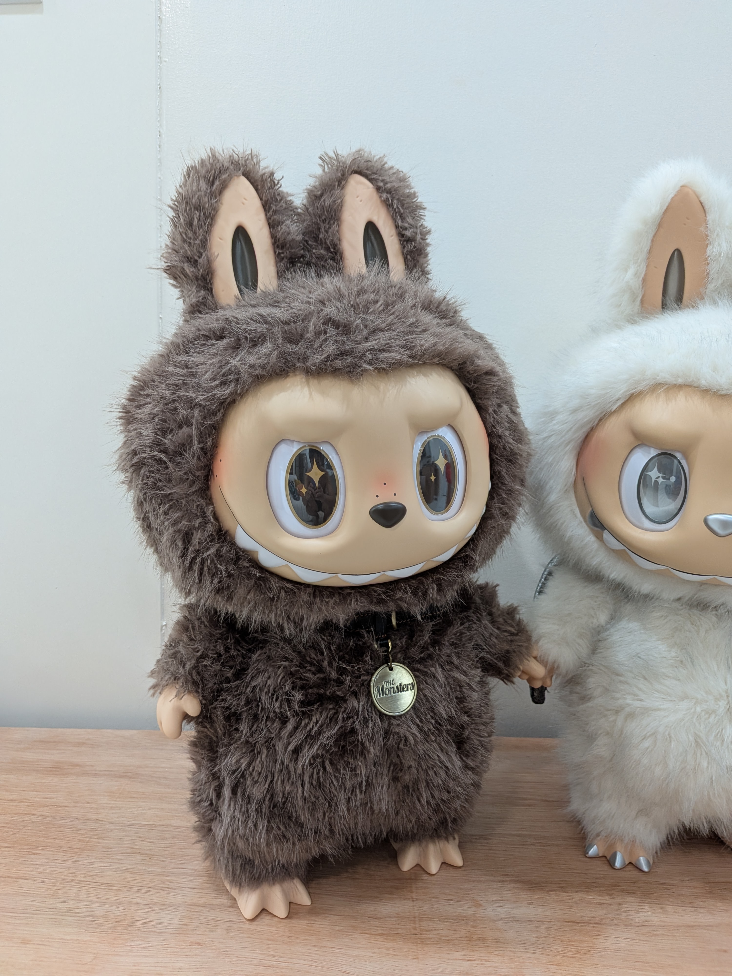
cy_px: 488
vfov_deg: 71.6
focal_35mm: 24
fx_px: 677
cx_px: 366
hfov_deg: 56.8
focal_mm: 4.53
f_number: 1.7
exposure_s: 1/24
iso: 91
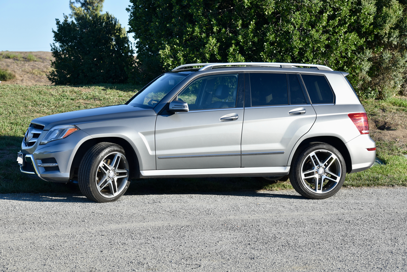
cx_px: 204
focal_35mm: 102
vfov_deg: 13.4
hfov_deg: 20.0
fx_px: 1154
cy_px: 136
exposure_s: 1/320
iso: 200
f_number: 9
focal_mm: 102
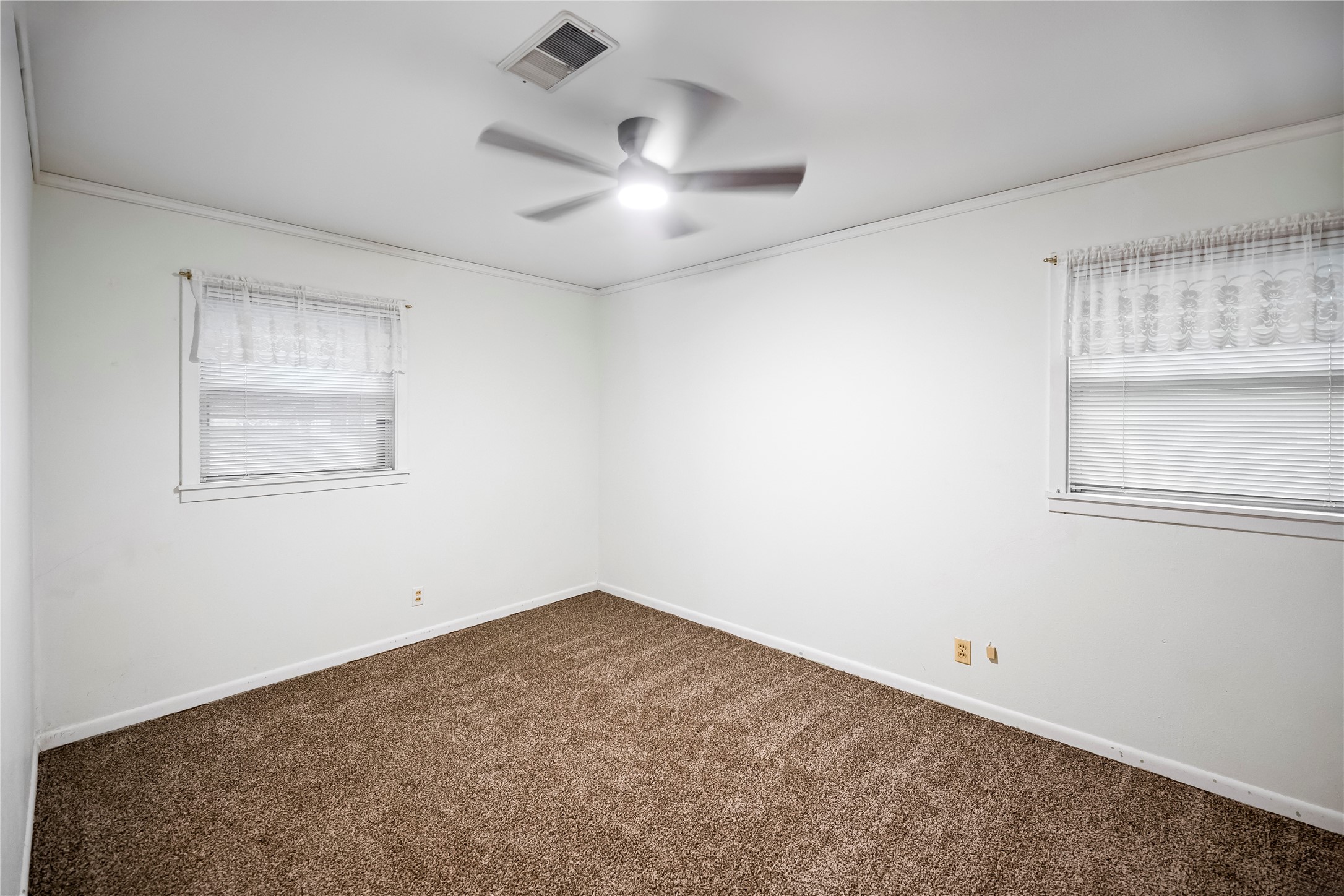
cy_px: 448
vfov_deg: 37.9
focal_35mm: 35
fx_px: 1307
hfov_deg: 54.4
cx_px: 672
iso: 6400
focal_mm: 35
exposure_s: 1/100
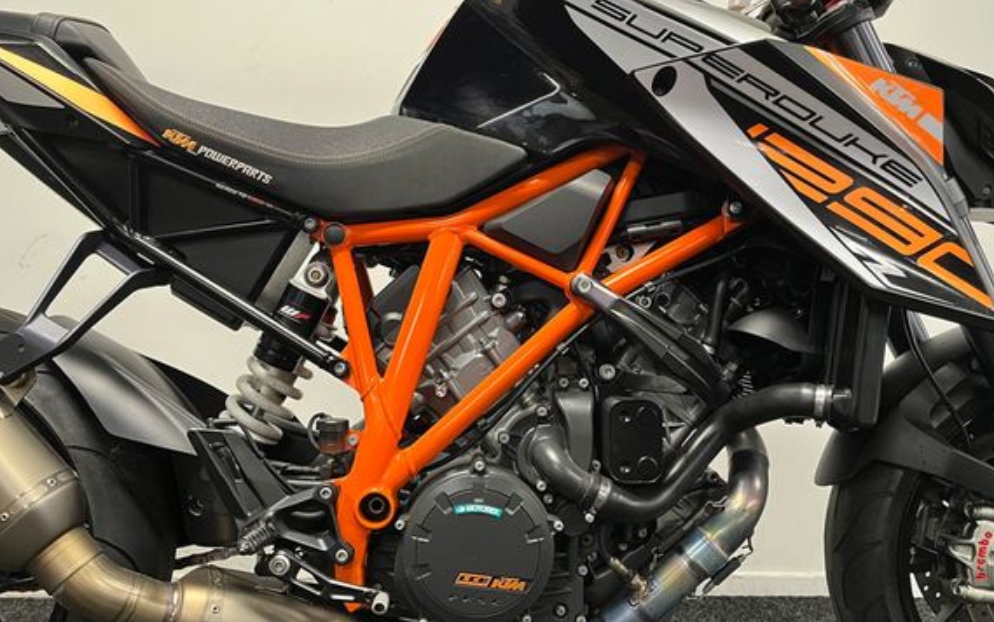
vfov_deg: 40.6
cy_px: 318
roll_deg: +0.7
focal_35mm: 31
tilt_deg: -0.5
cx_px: 473
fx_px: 840
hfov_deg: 61.2
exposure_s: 1/50
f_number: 1.6
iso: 250
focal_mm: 5.1
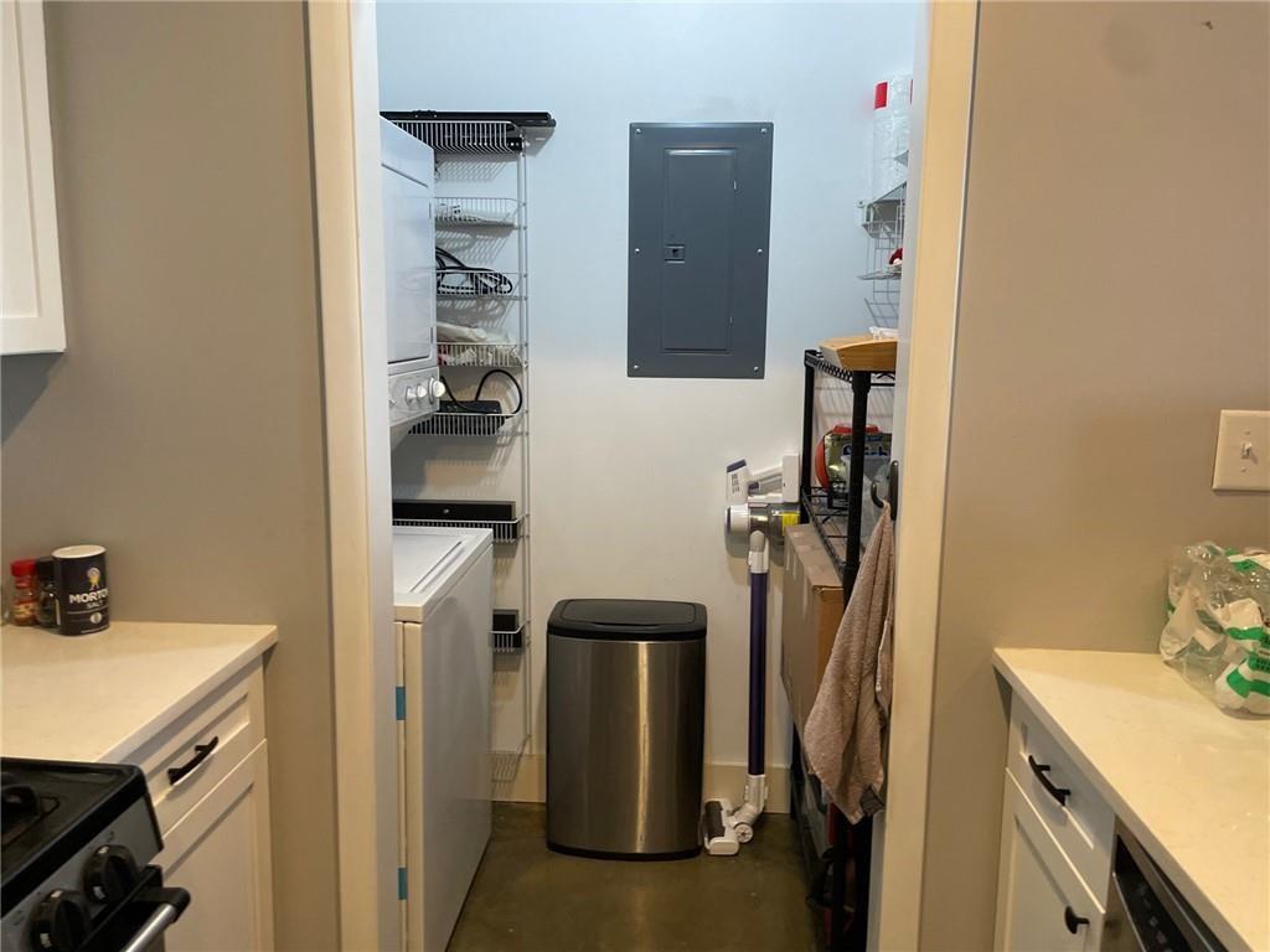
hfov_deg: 67.3
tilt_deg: -11.5
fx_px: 954
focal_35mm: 26
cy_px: 476
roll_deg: -1.0
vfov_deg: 53.1
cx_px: 635
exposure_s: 1/60
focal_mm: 4.2
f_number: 1.6
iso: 160
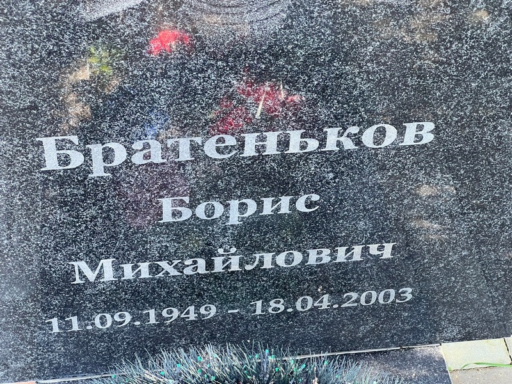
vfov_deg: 19.1
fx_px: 1139
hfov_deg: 25.3
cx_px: 256
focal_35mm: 77
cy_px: 192
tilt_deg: -48.1
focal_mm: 9
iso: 250
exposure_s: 1/95
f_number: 2.8
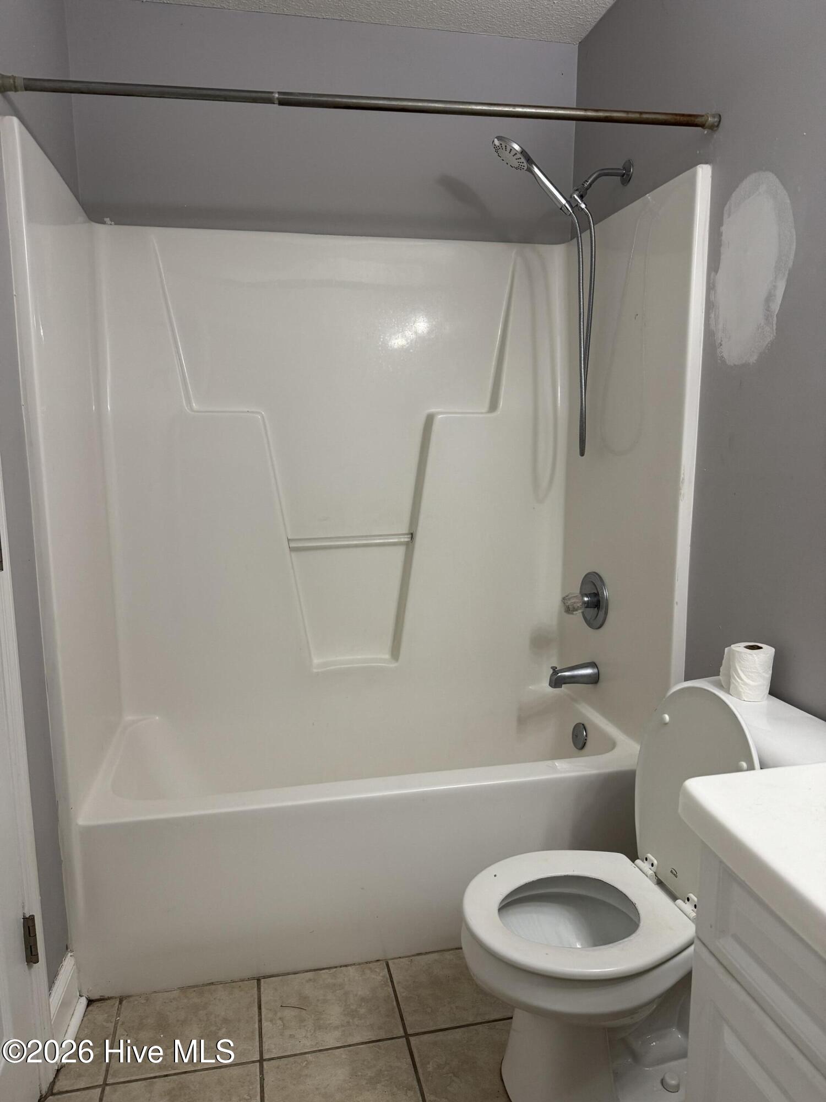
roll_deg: +1.3
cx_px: 413
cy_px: 551
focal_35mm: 24
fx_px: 764
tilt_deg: -8.9
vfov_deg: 71.6
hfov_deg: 56.8
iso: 200
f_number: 1.78
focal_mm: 6.76
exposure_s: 1/60
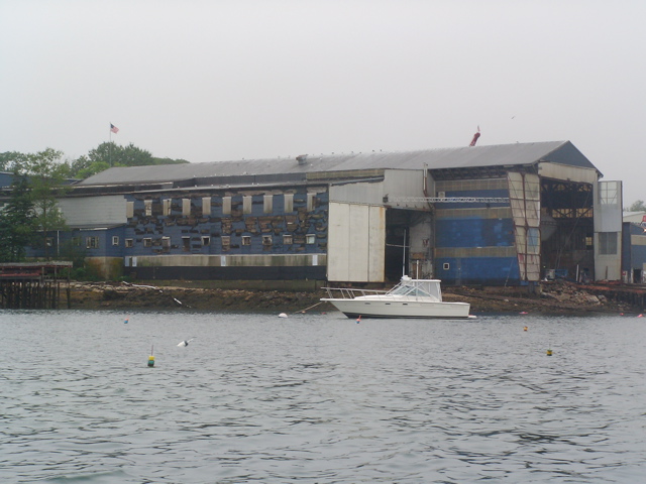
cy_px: 242
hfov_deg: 24.1
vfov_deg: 18.2
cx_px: 323
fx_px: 1512
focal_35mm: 81
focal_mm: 12.5
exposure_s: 1/269
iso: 50
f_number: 6
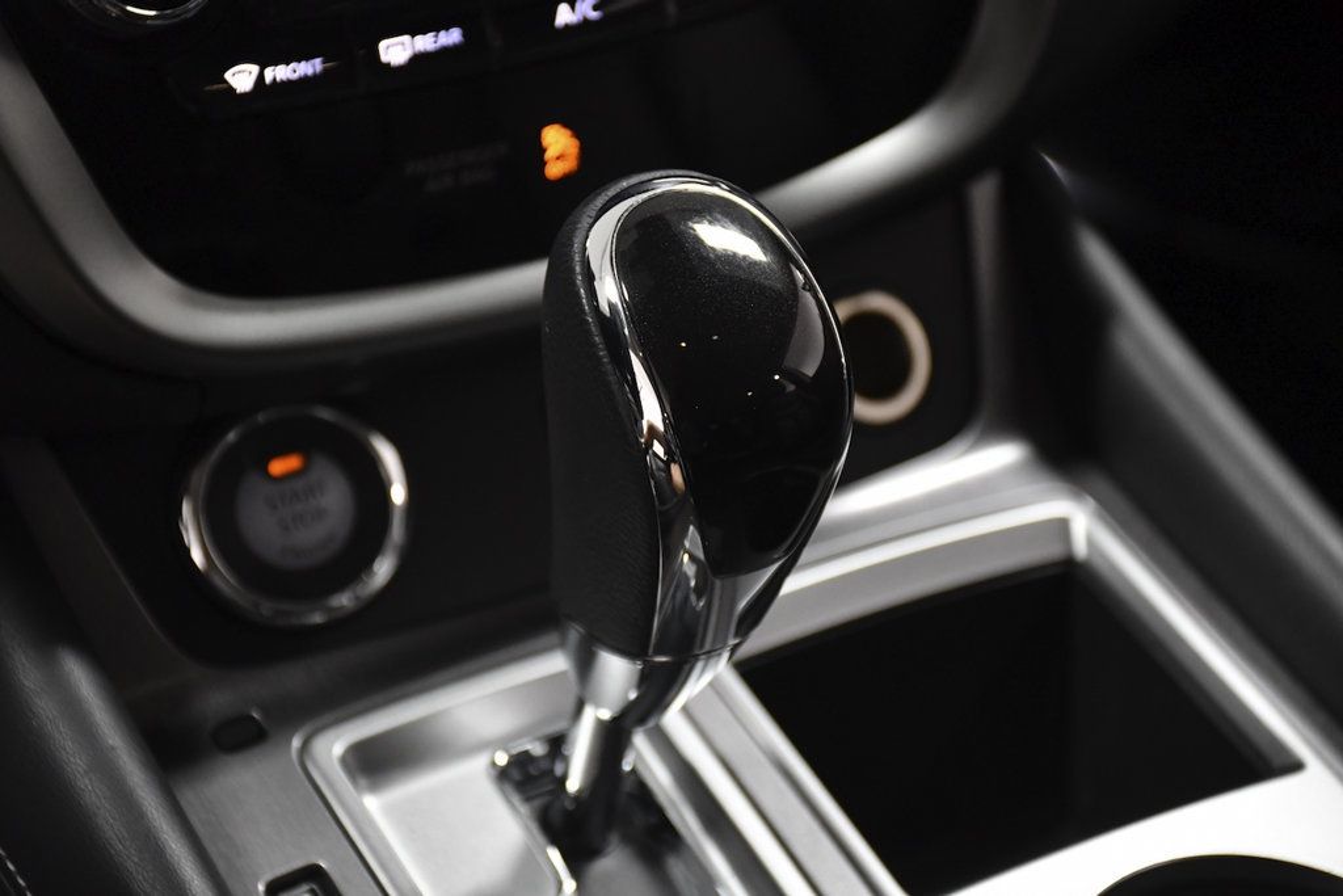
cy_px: 448
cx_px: 672
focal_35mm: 90
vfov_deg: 15.2
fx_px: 3358
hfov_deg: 22.6
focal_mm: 60
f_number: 5
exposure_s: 1/200
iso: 2500
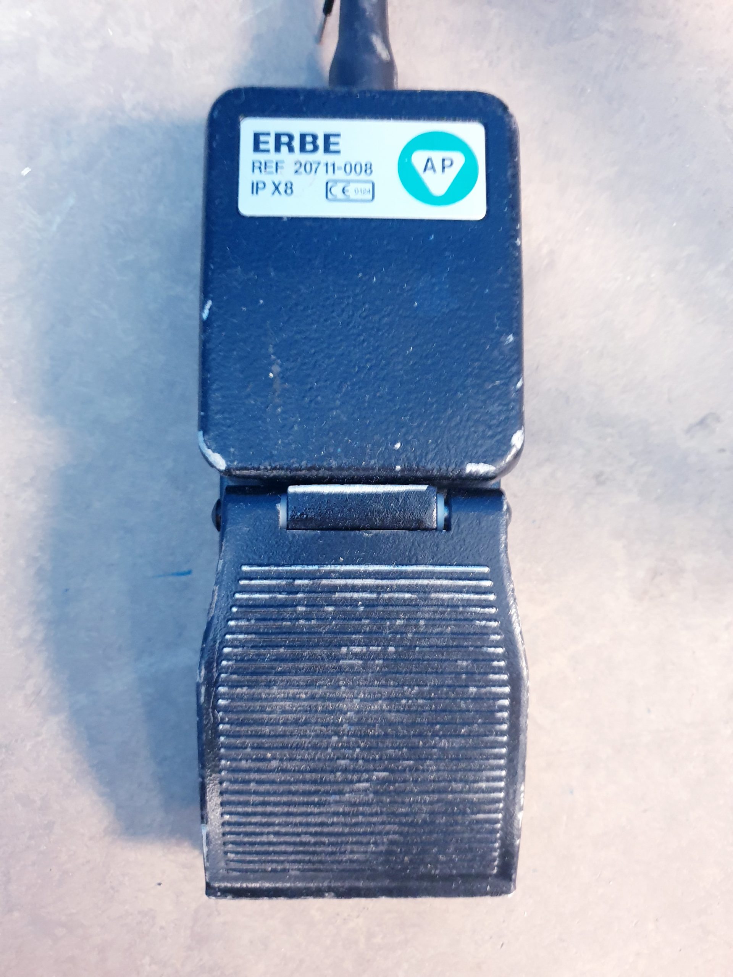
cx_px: 366
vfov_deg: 67.3
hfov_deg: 53.1
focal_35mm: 26
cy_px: 488
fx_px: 734
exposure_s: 1/13
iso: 250
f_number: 1.5
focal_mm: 4.3
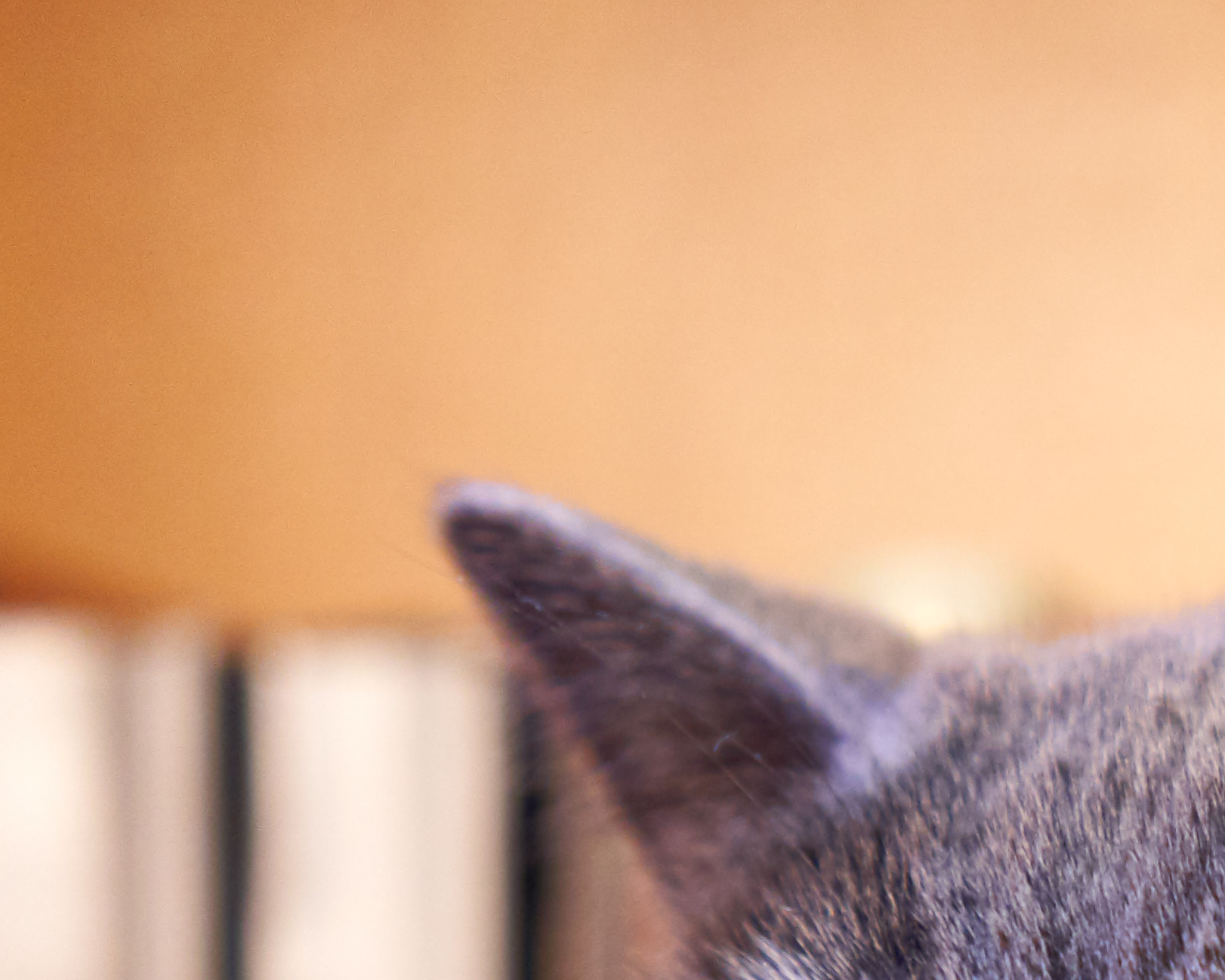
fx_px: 4387
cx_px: 1739
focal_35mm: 121
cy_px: 1465
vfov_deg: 12.2
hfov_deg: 14.9
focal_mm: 35
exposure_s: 1/5
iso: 640
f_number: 2.8
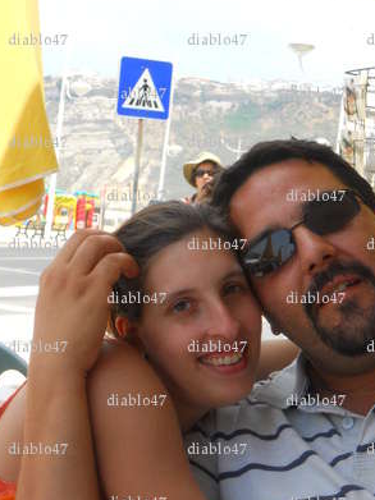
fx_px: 997
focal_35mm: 69
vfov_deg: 28.2
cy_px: 238
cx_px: 235
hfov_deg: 21.3
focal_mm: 9.6
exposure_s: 1/320
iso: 80
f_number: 3.7
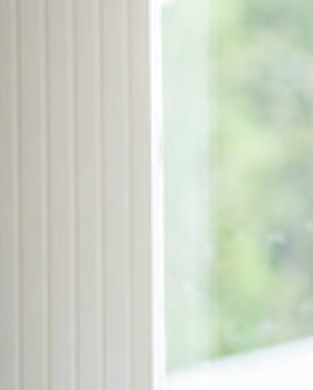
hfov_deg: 3.2
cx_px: 759
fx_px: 5512
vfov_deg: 4.1
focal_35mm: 477
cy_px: 190
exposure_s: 1/160
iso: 200
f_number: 2.8
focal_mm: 125
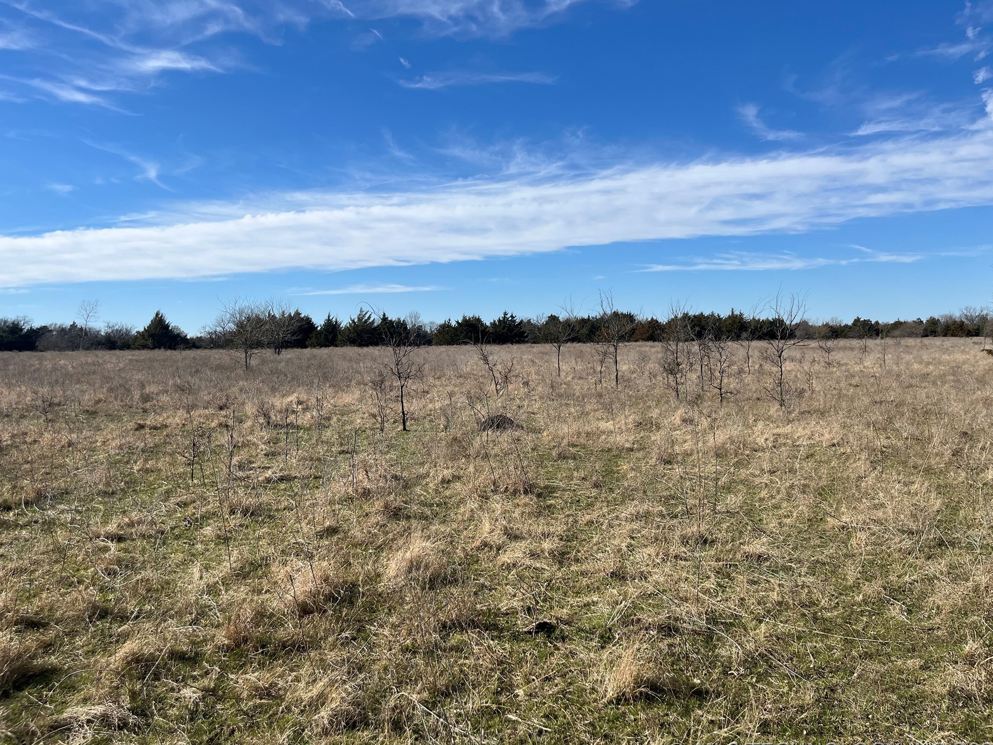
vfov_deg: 51.4
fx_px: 775
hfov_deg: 65.3
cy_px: 382
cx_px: 498
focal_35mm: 27
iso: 50
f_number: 1.6
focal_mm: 5.1
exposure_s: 1/4854
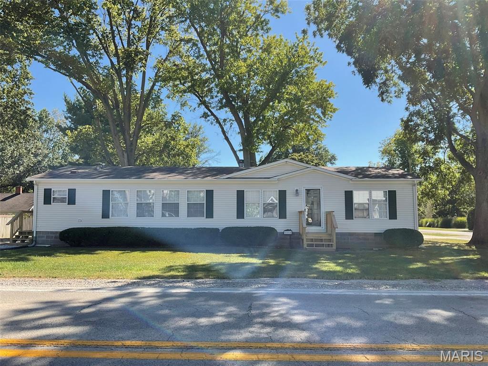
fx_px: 409
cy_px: 183
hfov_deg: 61.7
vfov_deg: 48.2
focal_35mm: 29
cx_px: 244
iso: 16
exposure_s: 1/944
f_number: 1.8
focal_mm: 3
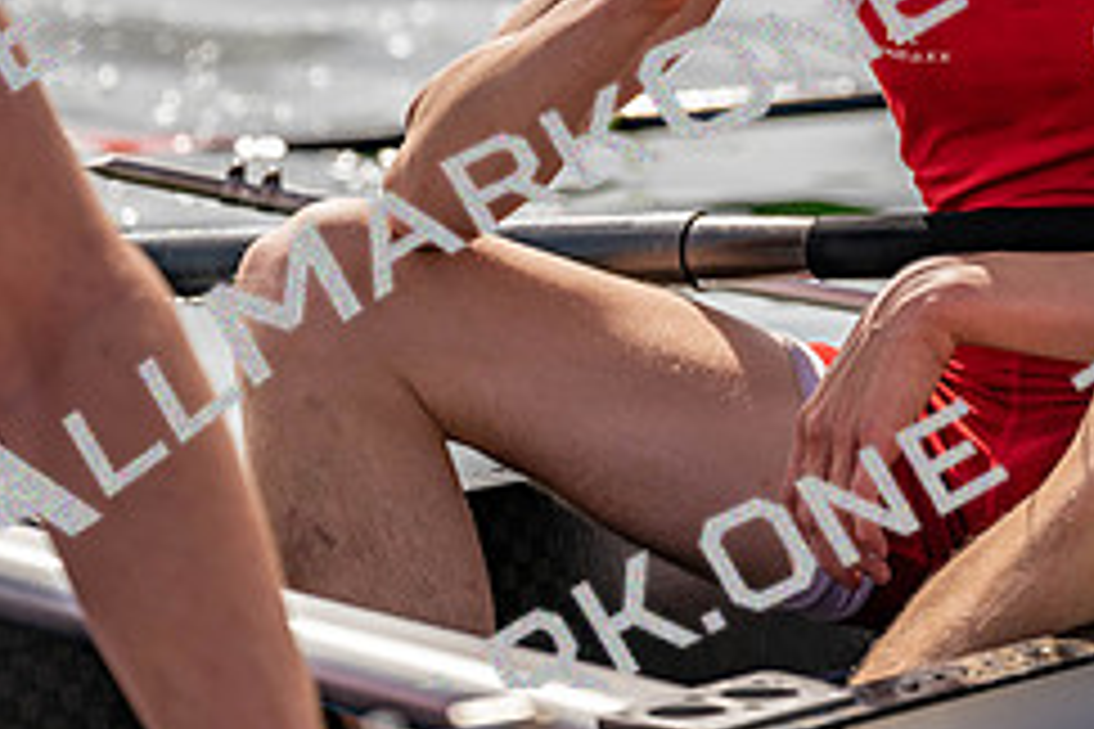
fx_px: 5075
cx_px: 833
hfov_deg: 12.3
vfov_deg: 8.2
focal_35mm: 167
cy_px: -83
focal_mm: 70
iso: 64
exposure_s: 1/3200
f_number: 2.8
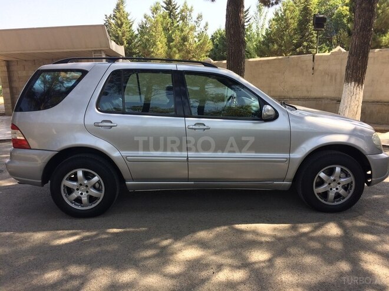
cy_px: 146
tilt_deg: -11.4
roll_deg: +2.9
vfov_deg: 48.2
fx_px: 326
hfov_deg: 61.7
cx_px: 194
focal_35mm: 29
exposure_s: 1/387
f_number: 2.2
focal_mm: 4.15
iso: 32
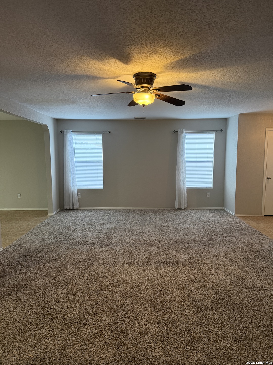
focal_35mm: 24
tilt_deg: -6.0
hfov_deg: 56.8
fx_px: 252
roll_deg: -0.1
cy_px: 182
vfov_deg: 71.6
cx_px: 136
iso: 250
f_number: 1.78
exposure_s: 1/60
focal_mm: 6.76
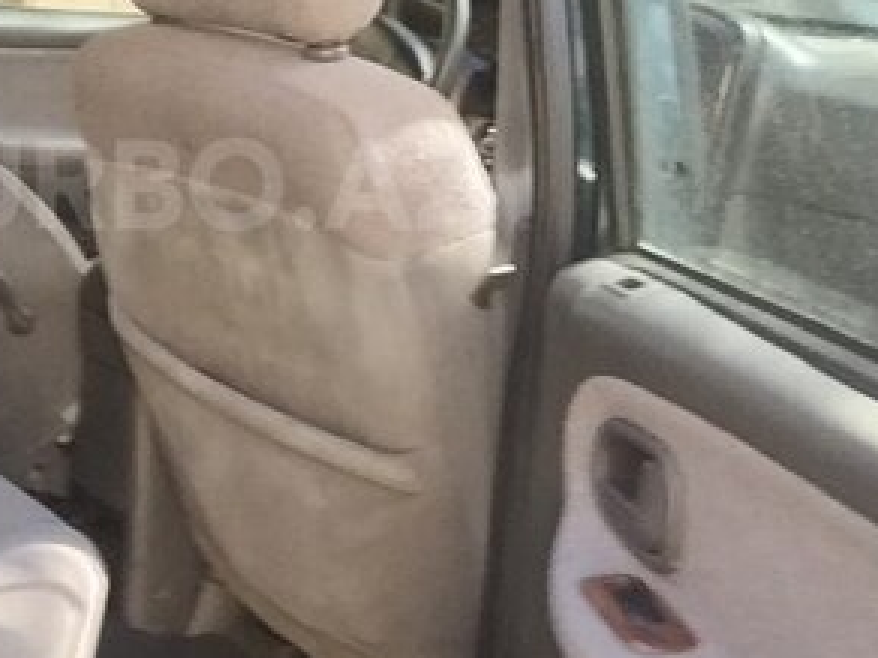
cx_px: 177
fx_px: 1775
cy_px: 185
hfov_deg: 27.2
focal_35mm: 70
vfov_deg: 20.9
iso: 50
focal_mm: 2.65
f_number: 2.2
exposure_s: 1/100
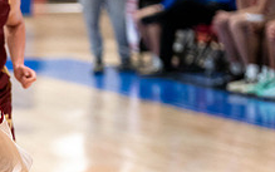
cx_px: -41
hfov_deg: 4.6
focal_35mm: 451
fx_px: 3381
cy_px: 127
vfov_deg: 2.9
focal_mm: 150
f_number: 2.8
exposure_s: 1/1000
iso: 4000
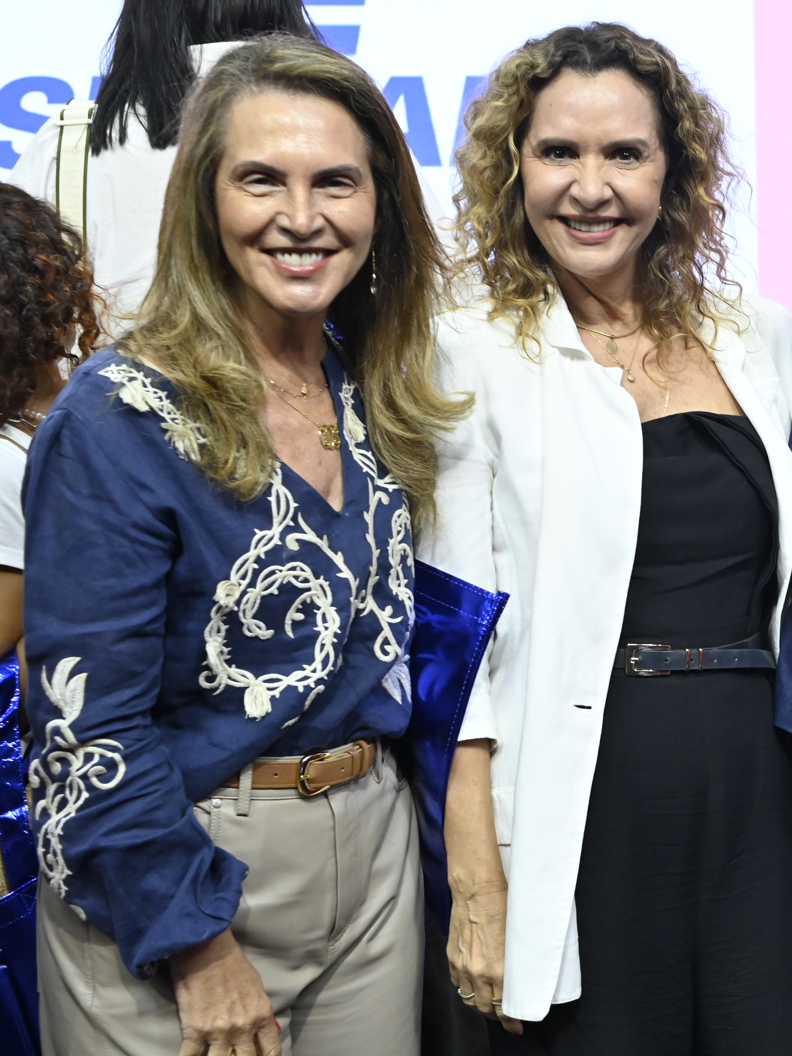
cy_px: 543
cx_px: 896
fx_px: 1922
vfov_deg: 30.7
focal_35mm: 63
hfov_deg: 21.9
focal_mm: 35
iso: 2500
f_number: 4.5
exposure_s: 1/160
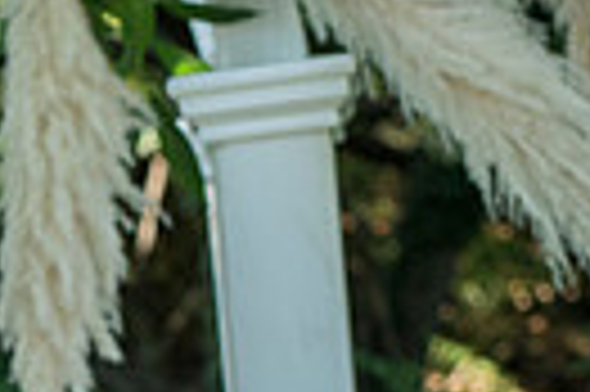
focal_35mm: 222
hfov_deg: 9.0
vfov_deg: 6.1
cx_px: -351
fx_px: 3634
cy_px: 529
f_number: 4
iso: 1000
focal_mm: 50
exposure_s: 1/640
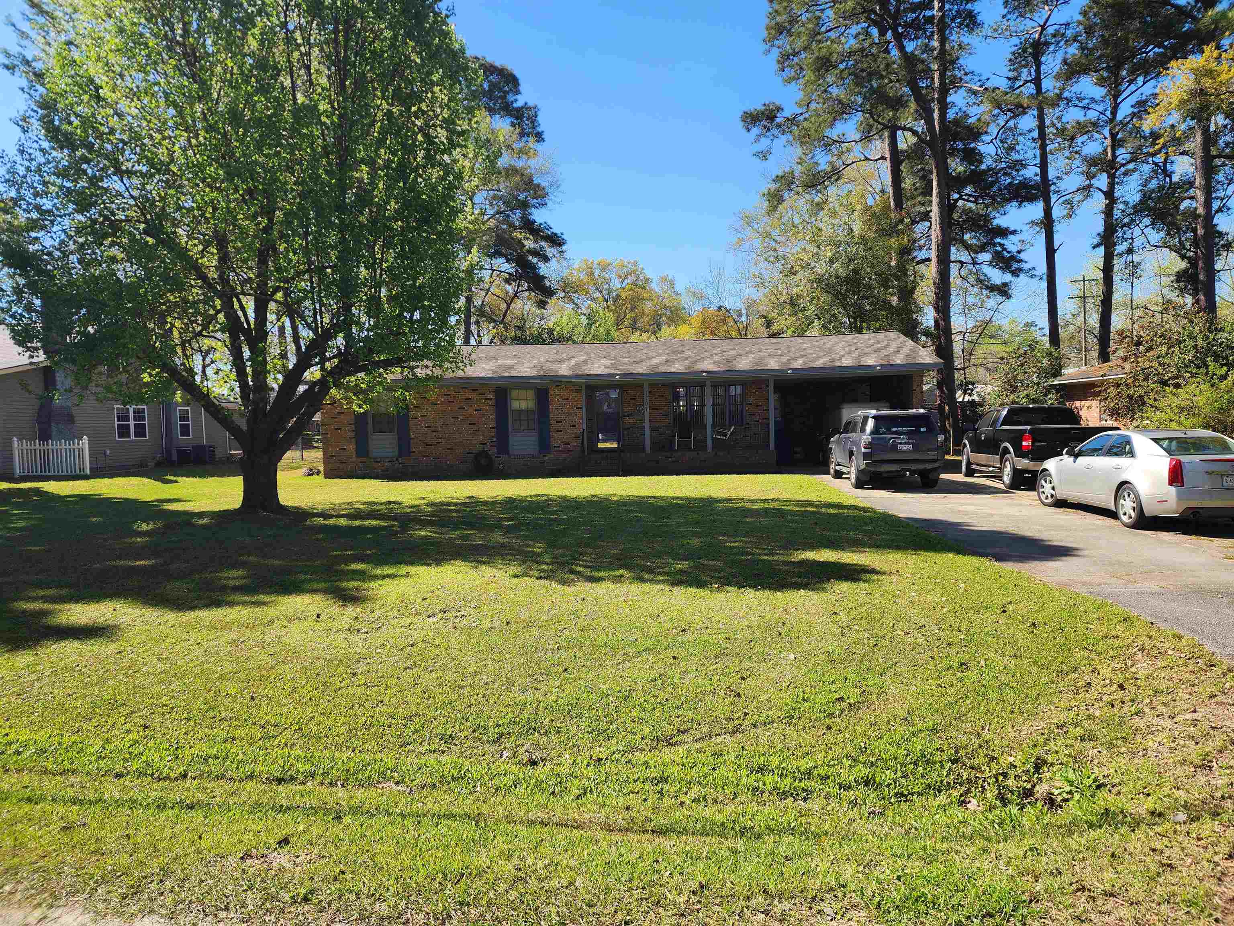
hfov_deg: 73.9
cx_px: 617
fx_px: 820
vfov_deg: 58.9
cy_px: 463
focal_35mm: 23
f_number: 1.8
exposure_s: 1/655
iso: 12
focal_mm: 6.4
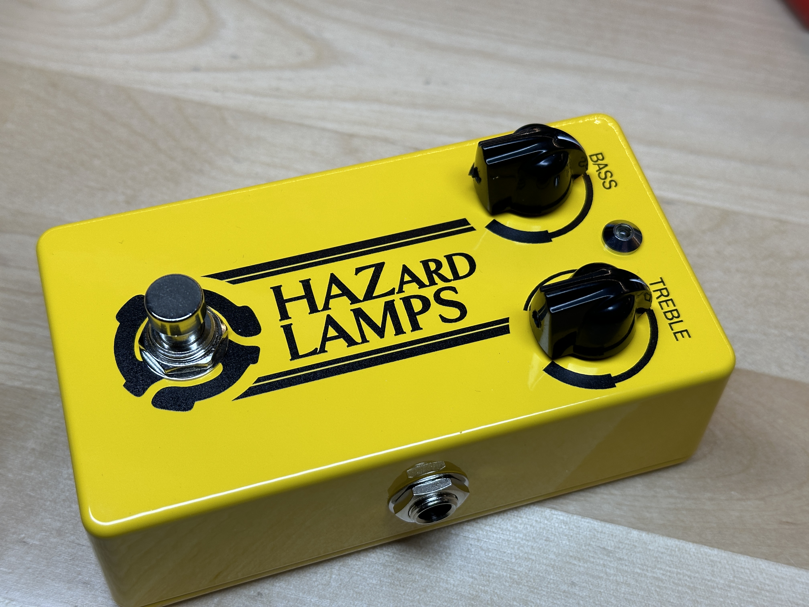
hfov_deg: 39.7
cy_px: 304
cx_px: 404
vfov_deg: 30.3
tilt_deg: -58.7
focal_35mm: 48
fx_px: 1122
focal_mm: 6.86
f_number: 1.78
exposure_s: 1/642
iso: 64
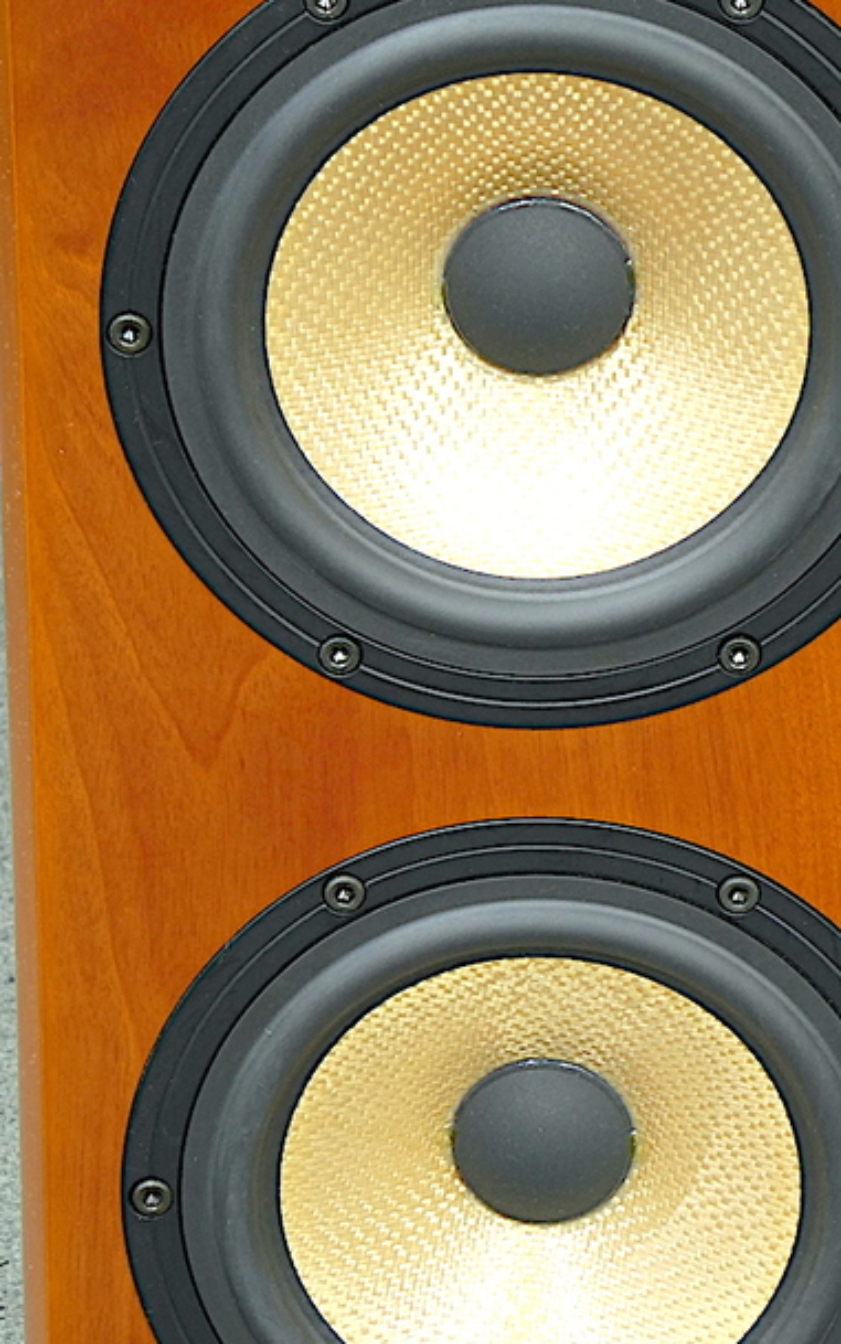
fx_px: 8758
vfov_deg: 8.8
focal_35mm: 239
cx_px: 466
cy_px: 755
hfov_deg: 5.5
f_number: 5.4
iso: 100
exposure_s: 1
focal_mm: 25.6
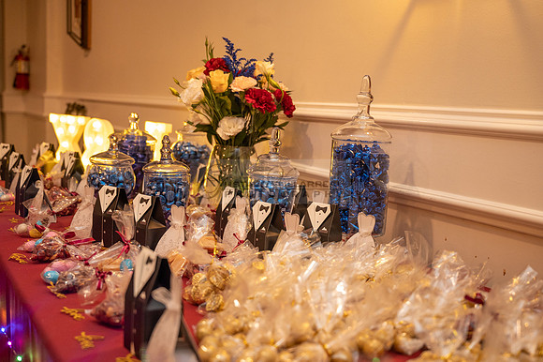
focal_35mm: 43
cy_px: 181
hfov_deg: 45.5
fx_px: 648
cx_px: 272
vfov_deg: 31.2
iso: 2500
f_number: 4
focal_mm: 43
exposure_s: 1/60
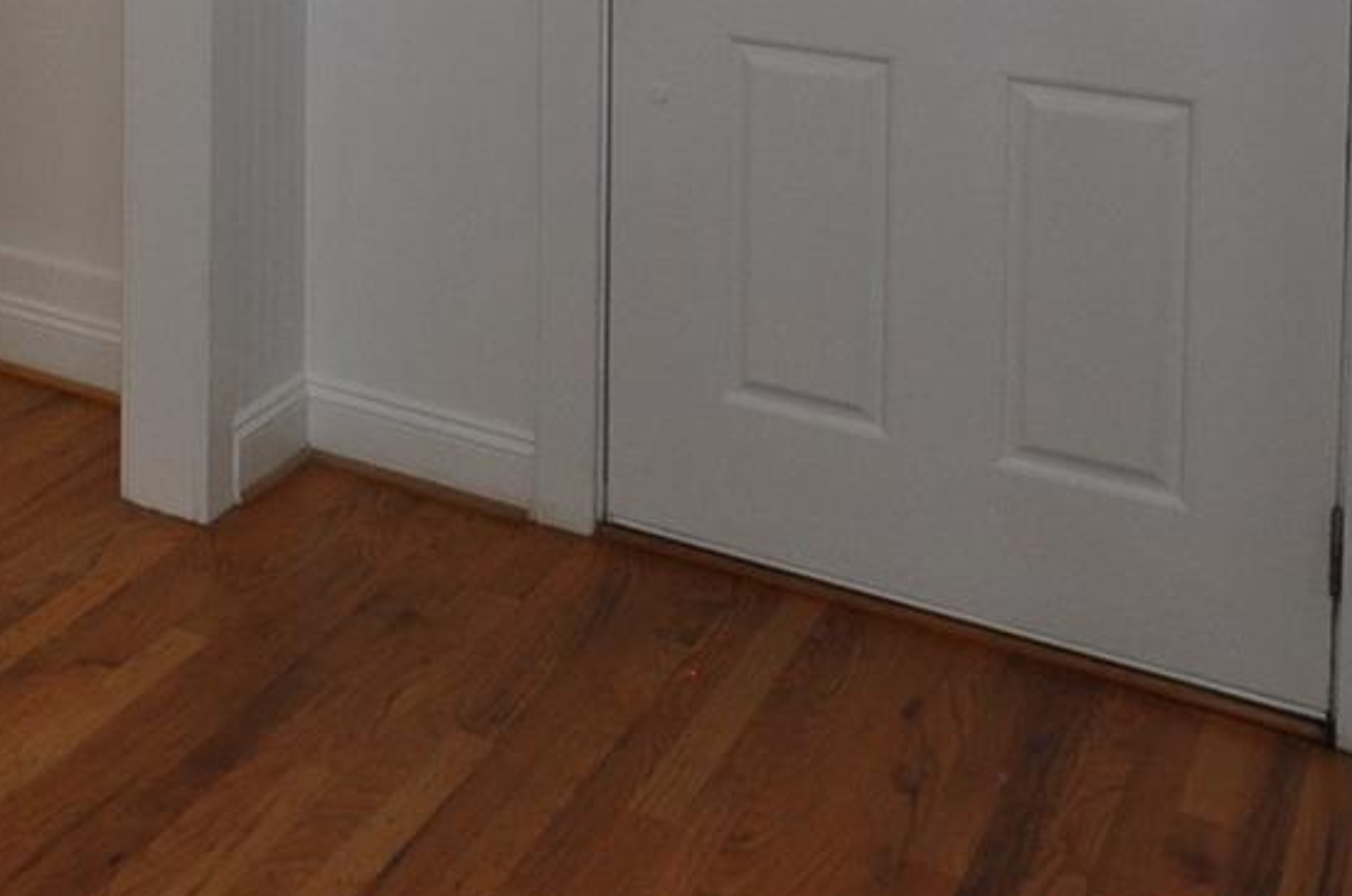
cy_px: -468
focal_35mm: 56
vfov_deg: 20.5
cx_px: -254
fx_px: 2099
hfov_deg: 30.5
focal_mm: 10
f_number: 5
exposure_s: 1/100
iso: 400
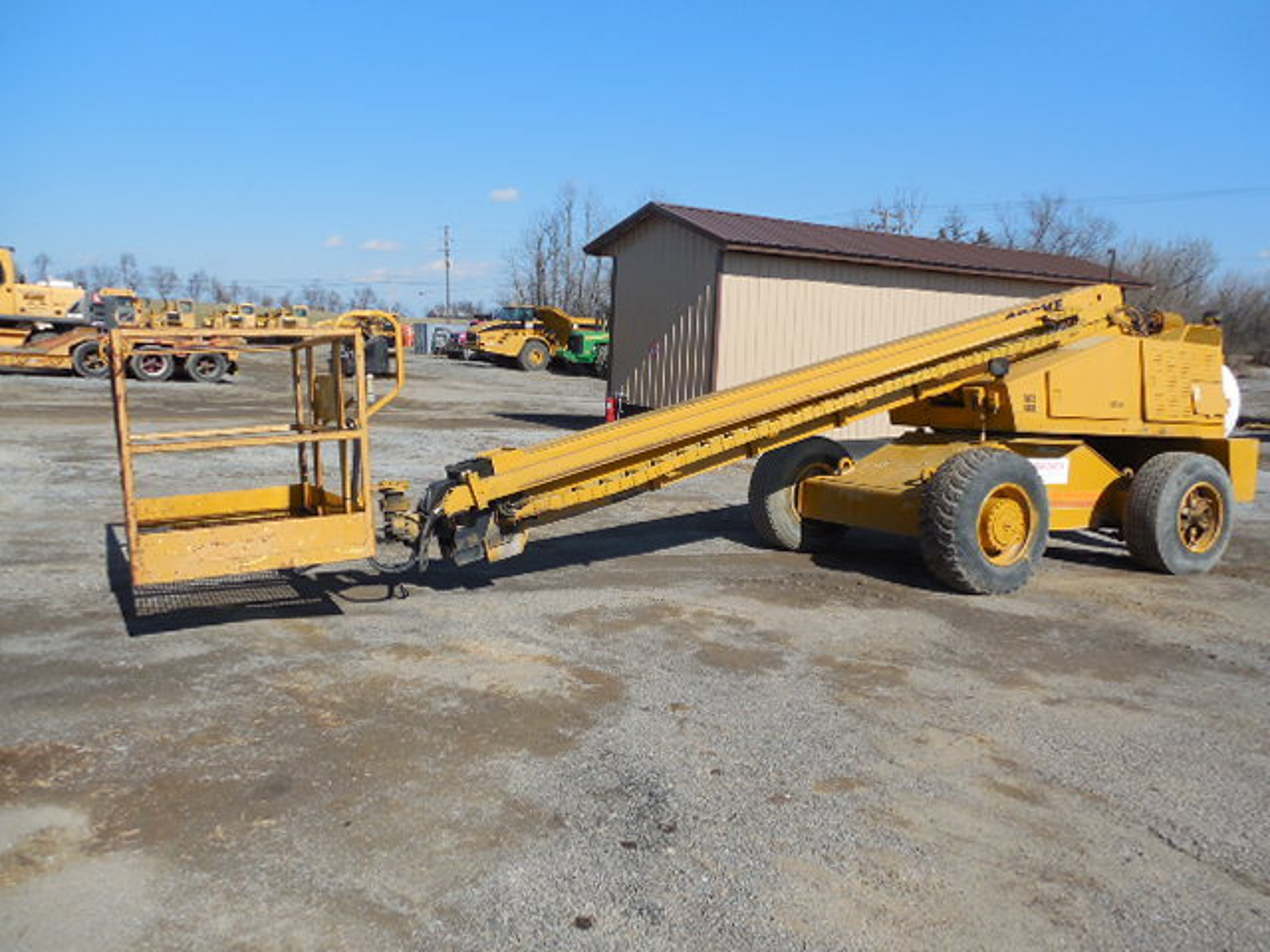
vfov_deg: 54.9
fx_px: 917
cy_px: 476
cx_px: 635
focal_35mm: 25
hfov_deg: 69.4
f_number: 6.6
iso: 125
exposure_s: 1/400
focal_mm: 4.5
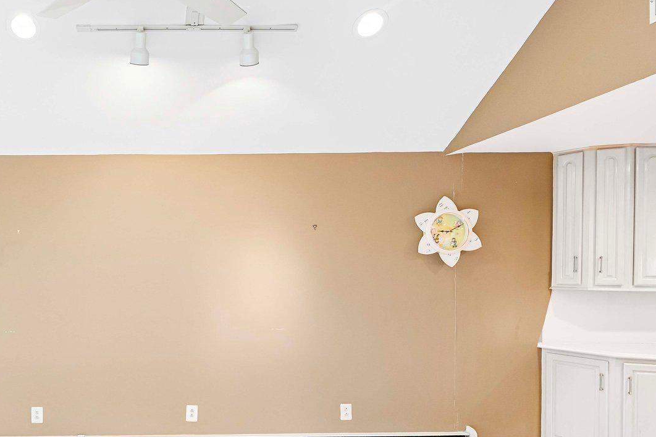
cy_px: 271
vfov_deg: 47.5
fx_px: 492
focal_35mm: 27
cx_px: 151
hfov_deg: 62.8
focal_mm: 14
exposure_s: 1/8
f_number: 8
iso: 400
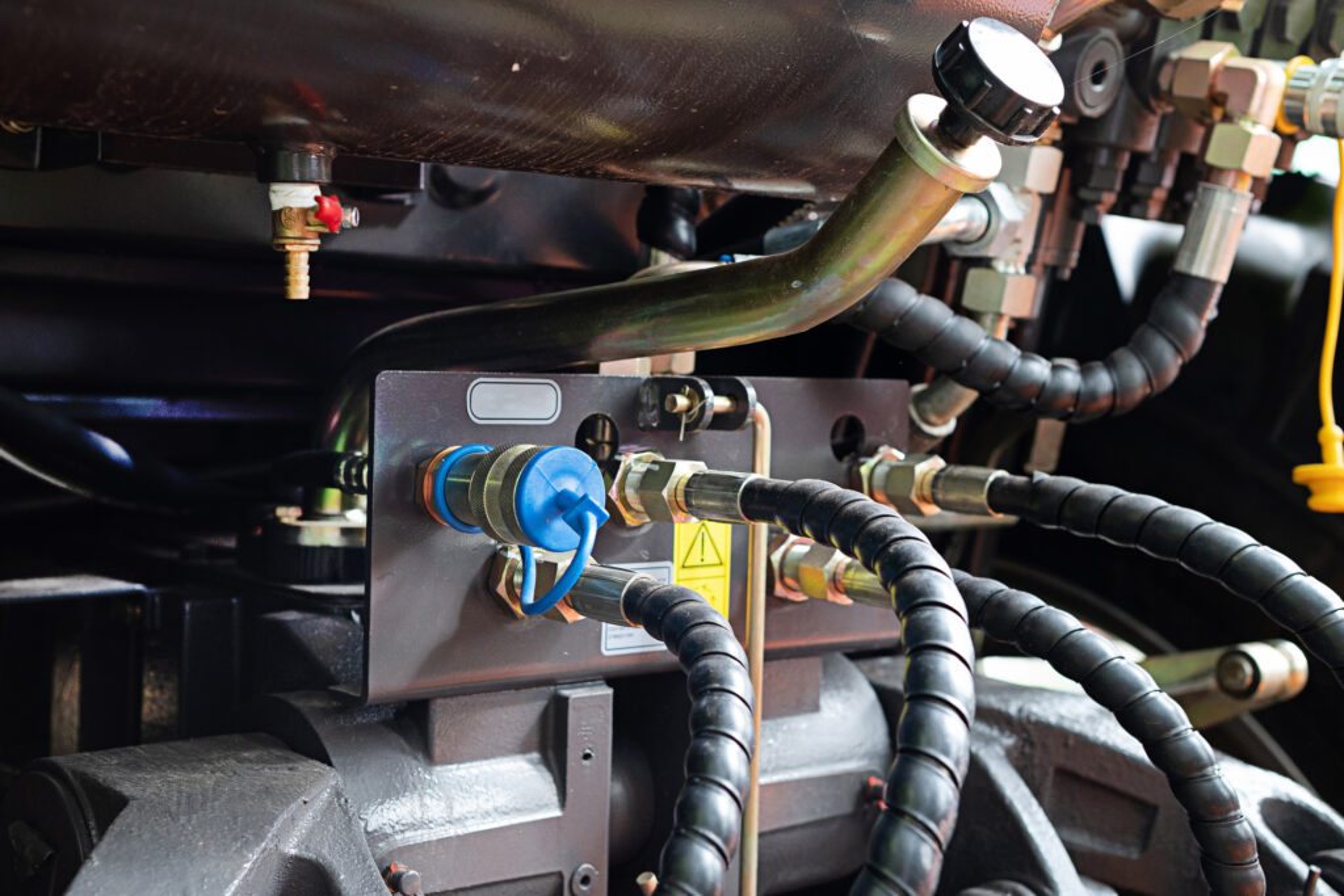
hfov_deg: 40.3
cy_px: 448
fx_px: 1829
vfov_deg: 27.5
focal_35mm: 49
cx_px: 672
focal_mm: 33
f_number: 3.2
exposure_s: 1/200
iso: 640
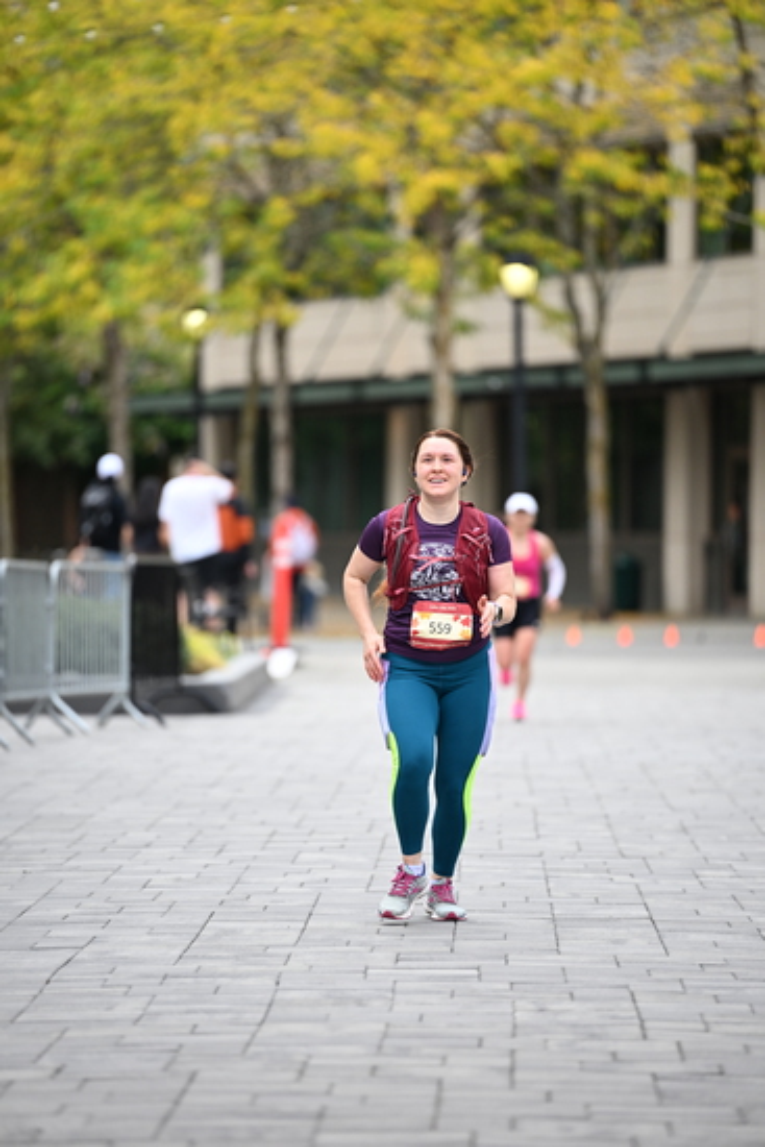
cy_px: 574
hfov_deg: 6.9
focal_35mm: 200
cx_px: 382
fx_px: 6370
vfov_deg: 10.3
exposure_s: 1/2000
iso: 640
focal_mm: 200
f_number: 2.8
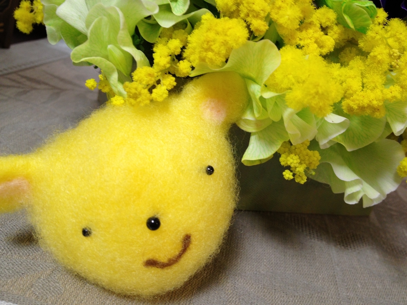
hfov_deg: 52.6
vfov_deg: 40.7
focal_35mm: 35
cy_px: 152
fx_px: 412
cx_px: 204
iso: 80
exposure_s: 1/20
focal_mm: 4.28
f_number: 2.4
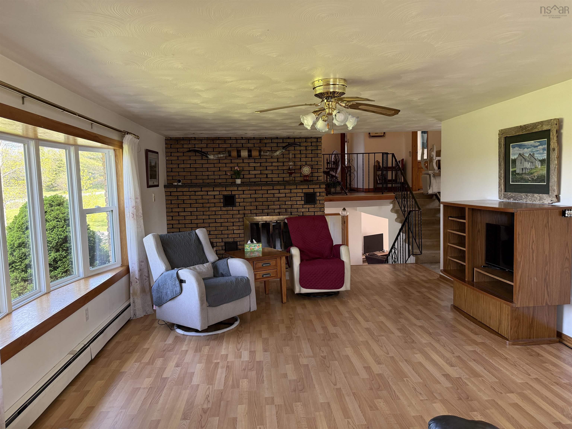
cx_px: 286
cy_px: 214
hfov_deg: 71.6
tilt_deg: -4.1
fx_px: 397
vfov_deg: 56.8
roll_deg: +1.3
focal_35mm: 24
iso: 200
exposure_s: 1/165
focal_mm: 6.76
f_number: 1.78
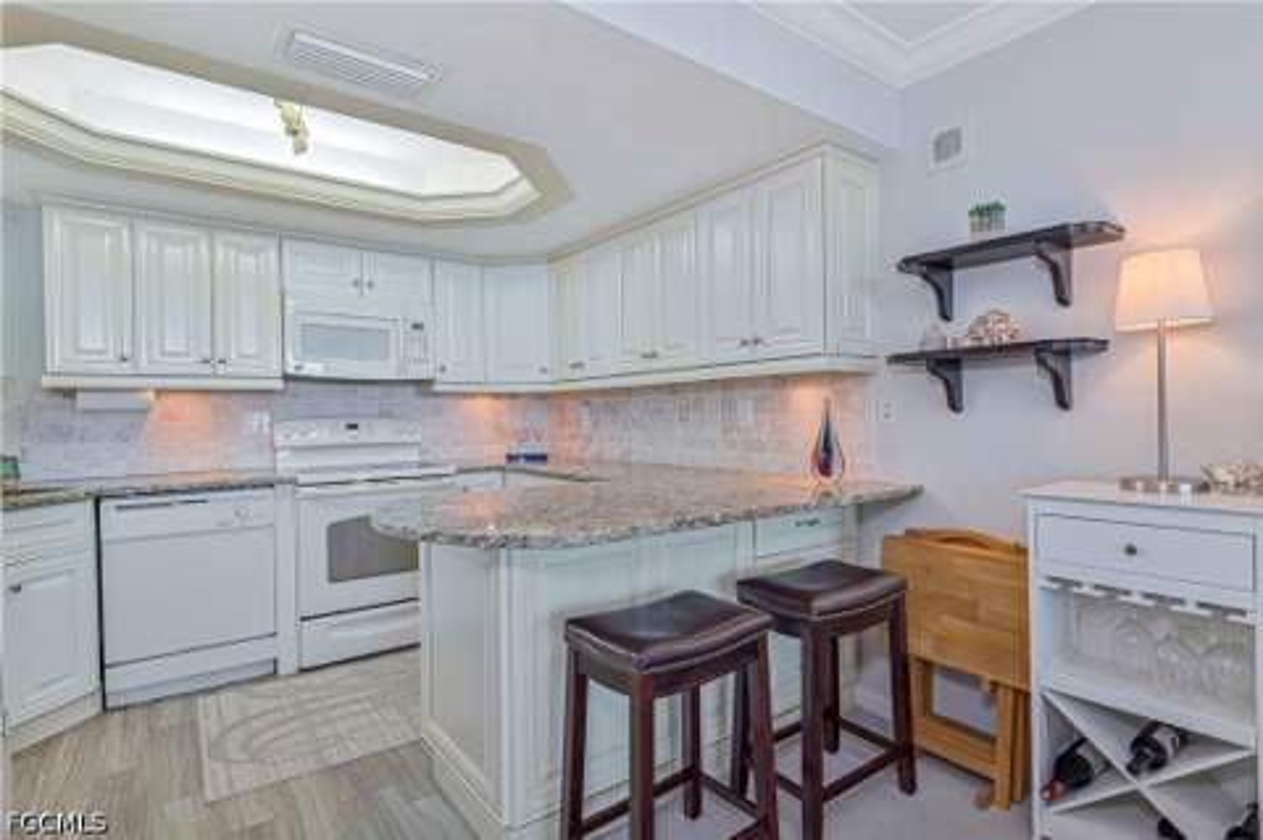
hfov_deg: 90.1
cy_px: 420
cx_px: 632
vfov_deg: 67.3
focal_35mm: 18
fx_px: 631
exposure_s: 1/125
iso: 800
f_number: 6.3
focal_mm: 18
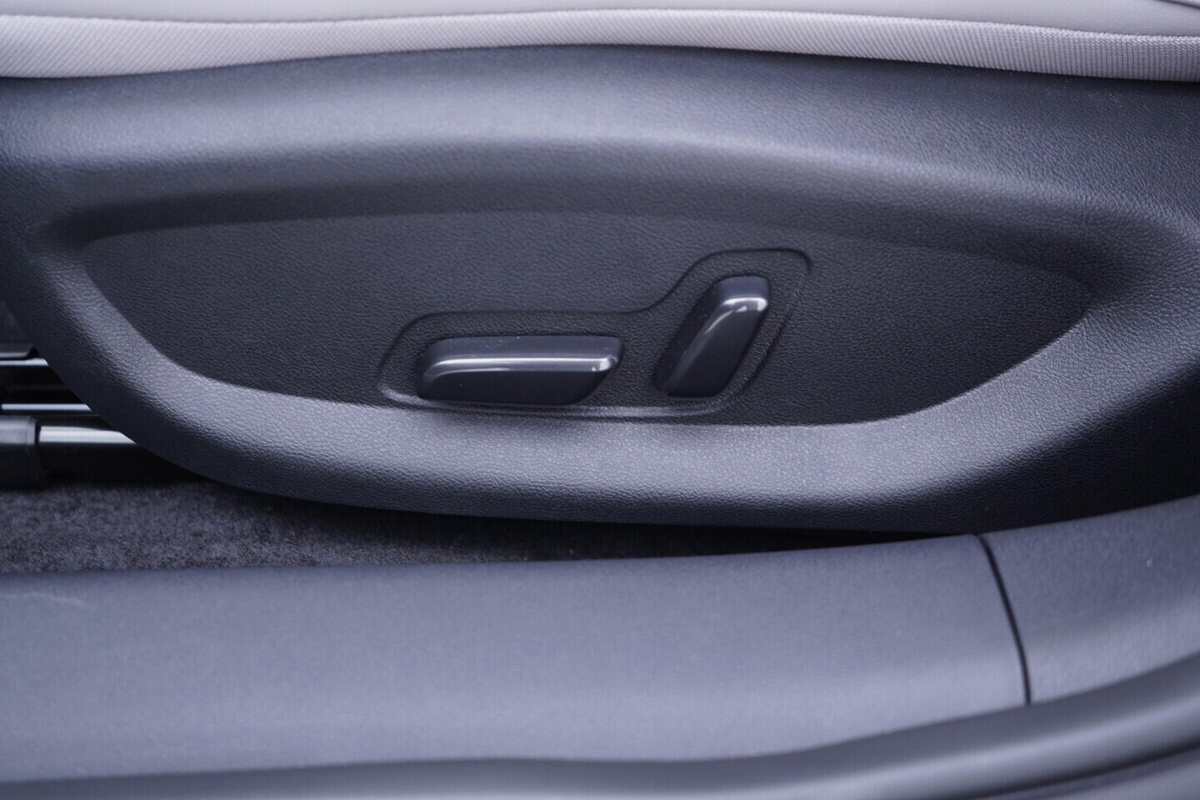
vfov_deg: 36.9
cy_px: 400
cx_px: 600
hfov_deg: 53.1
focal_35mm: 36
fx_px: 1200
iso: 320
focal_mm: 24
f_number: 2.8
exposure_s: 1/40
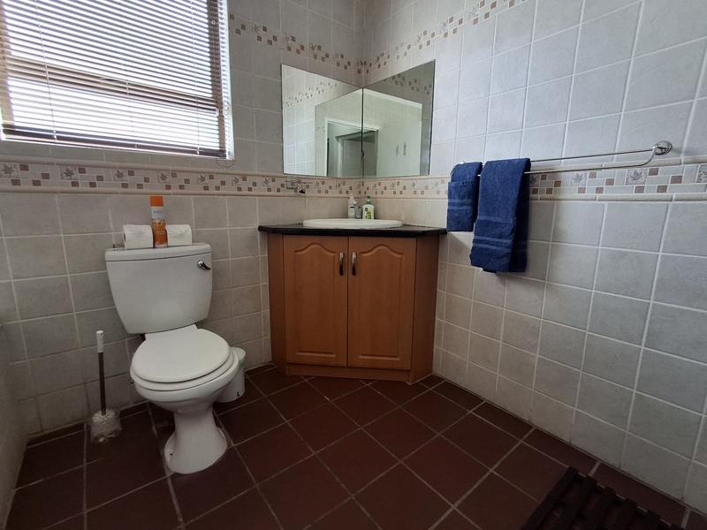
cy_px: 265
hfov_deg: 94.5
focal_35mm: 16
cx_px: 354
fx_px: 327
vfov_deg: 78.1
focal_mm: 1.64
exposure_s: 1/40
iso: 125
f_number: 2.2
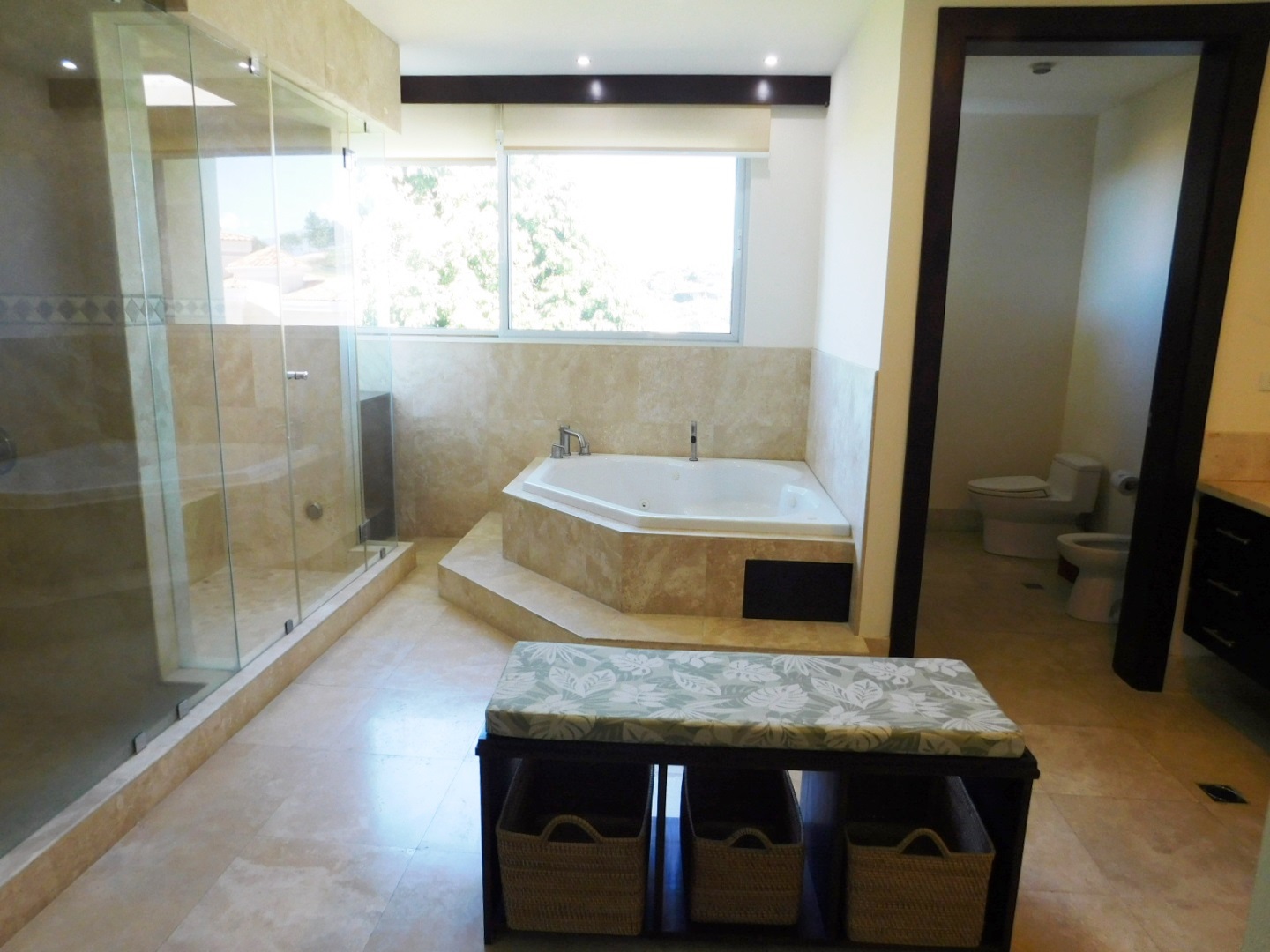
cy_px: 476
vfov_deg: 58.9
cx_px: 635
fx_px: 844
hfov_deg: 73.9
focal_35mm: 23
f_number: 3
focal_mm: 4
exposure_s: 1/30
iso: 160
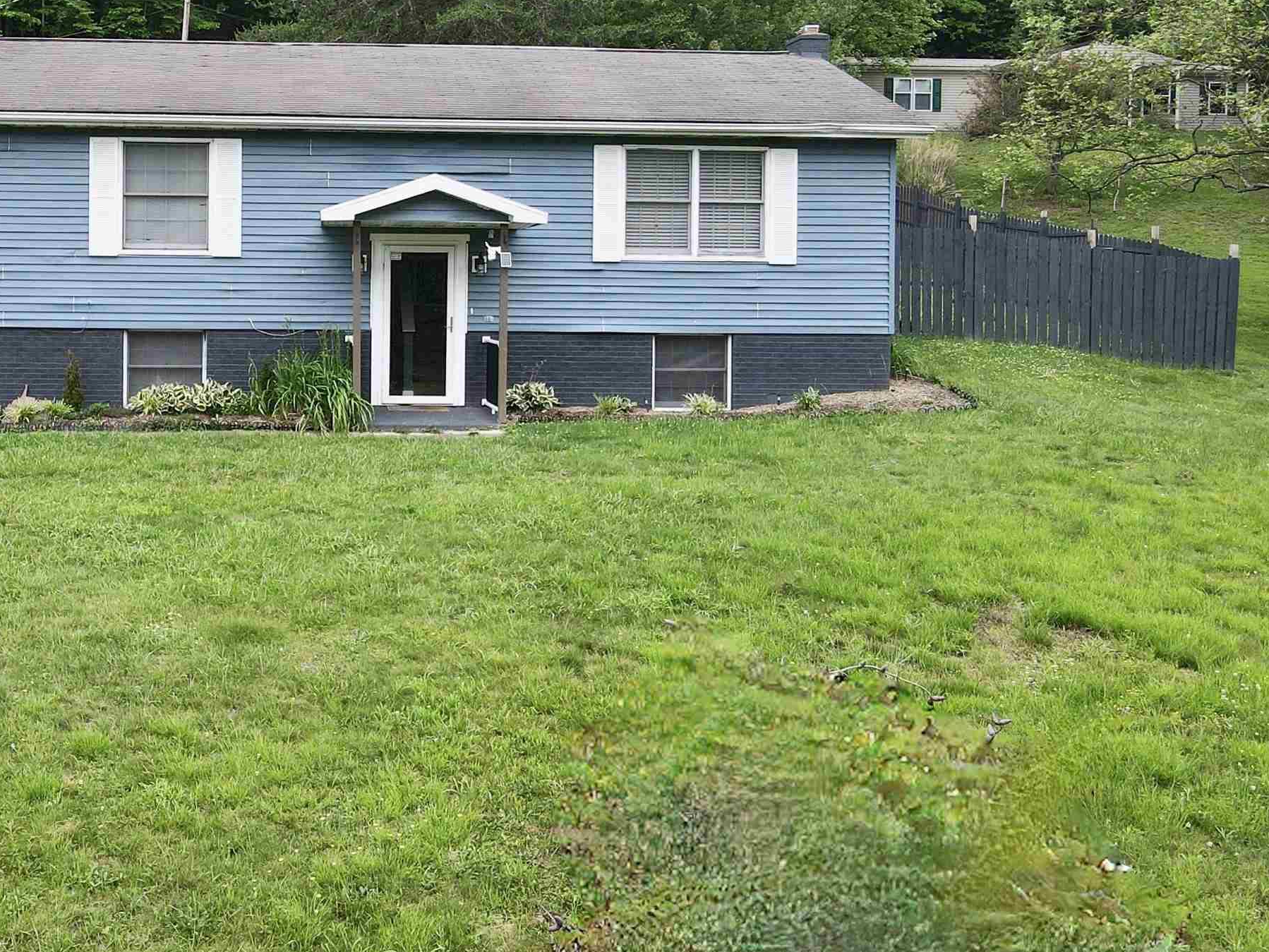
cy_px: 301
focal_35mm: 41
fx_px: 1503
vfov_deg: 34.7
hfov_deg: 44.6
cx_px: 357
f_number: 2.8
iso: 100
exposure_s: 1/180
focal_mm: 4.5
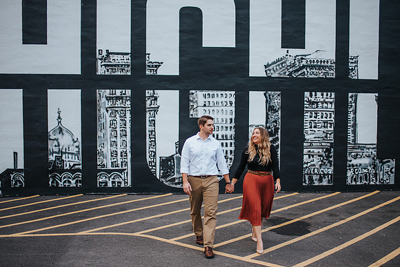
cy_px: 148
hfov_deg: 49.8
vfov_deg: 34.4
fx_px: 431
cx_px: 207
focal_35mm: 39
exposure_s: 1/500
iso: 180
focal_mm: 35
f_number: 1.8
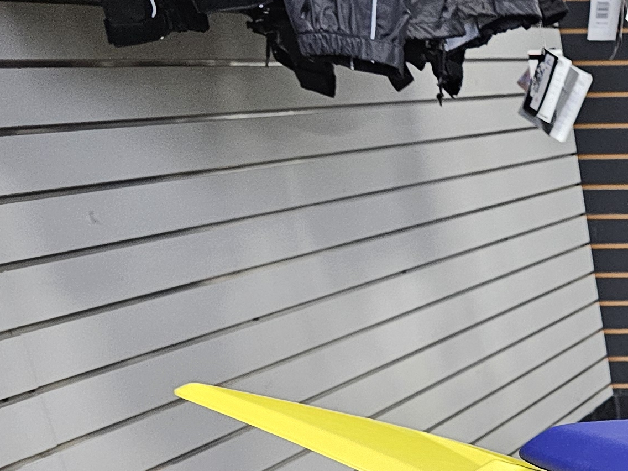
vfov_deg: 16.3
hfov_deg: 20.0
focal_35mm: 81
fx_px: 1469
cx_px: 1004
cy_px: 750
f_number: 1.7
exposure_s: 1/60
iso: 500
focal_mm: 6.3
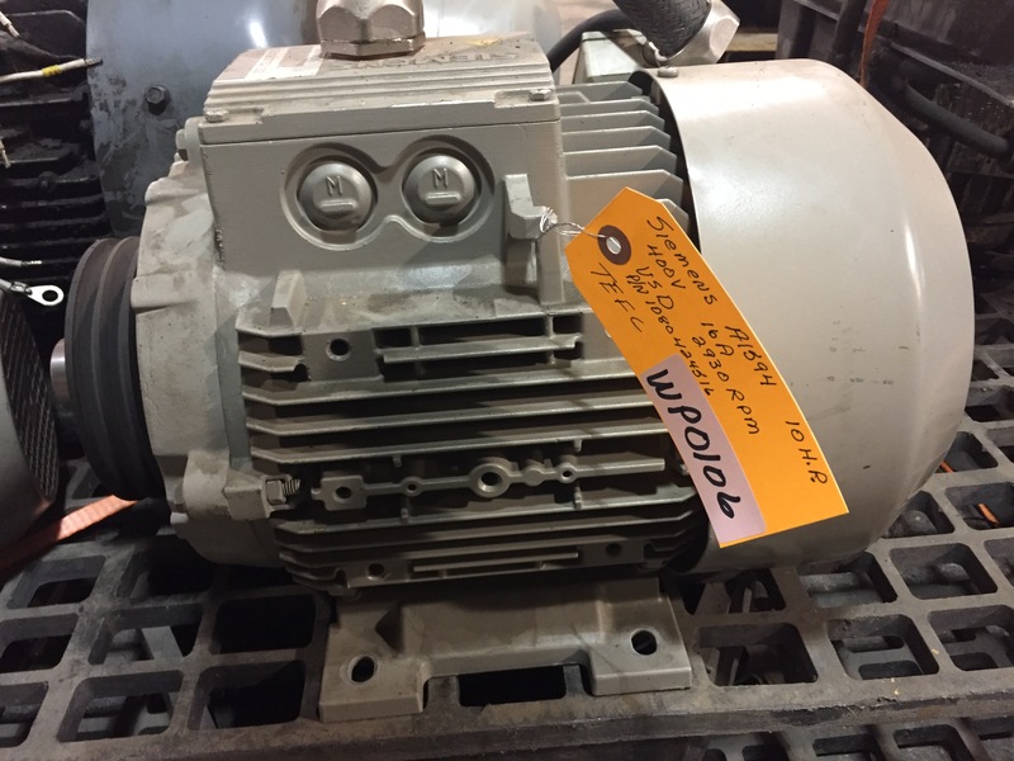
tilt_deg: -32.8
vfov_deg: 48.2
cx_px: 507
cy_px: 380
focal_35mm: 29
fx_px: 849
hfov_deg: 61.7
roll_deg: +2.6
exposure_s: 1/15
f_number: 2.2
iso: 250
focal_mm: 4.15
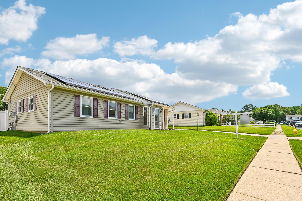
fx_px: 151
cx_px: 139
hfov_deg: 89.8
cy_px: 127
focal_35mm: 18
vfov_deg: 66.2
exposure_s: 1/400
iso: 100
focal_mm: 14
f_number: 8
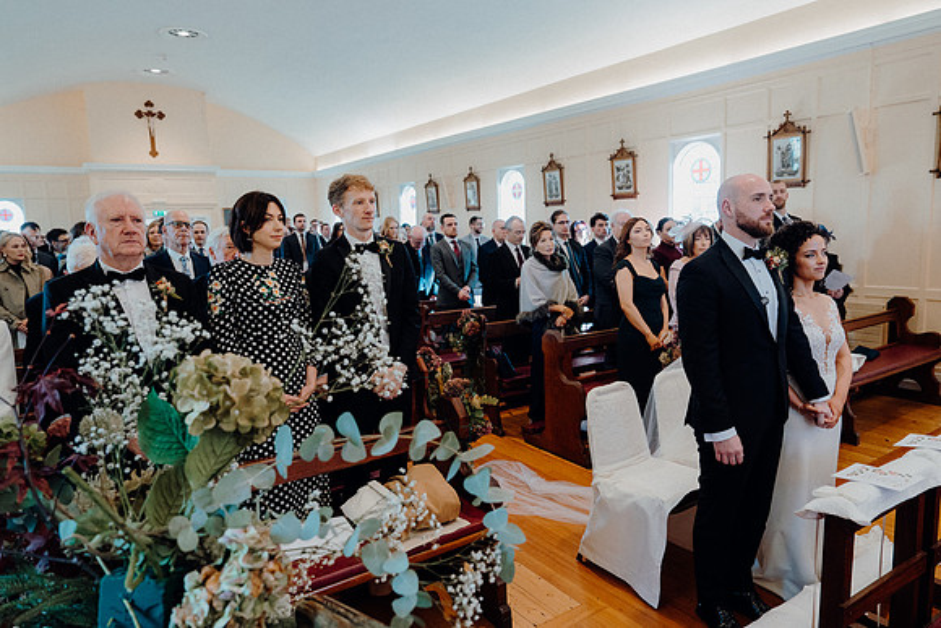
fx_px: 627
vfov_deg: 53.2
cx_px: 470
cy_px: 314
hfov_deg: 73.7
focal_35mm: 24
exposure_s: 1/160
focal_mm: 24
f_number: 3.5
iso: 1600
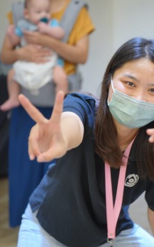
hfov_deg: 11.6
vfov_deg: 18.6
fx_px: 751
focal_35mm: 112
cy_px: 118
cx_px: 147
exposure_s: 1/100
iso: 400
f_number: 2.8
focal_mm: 70
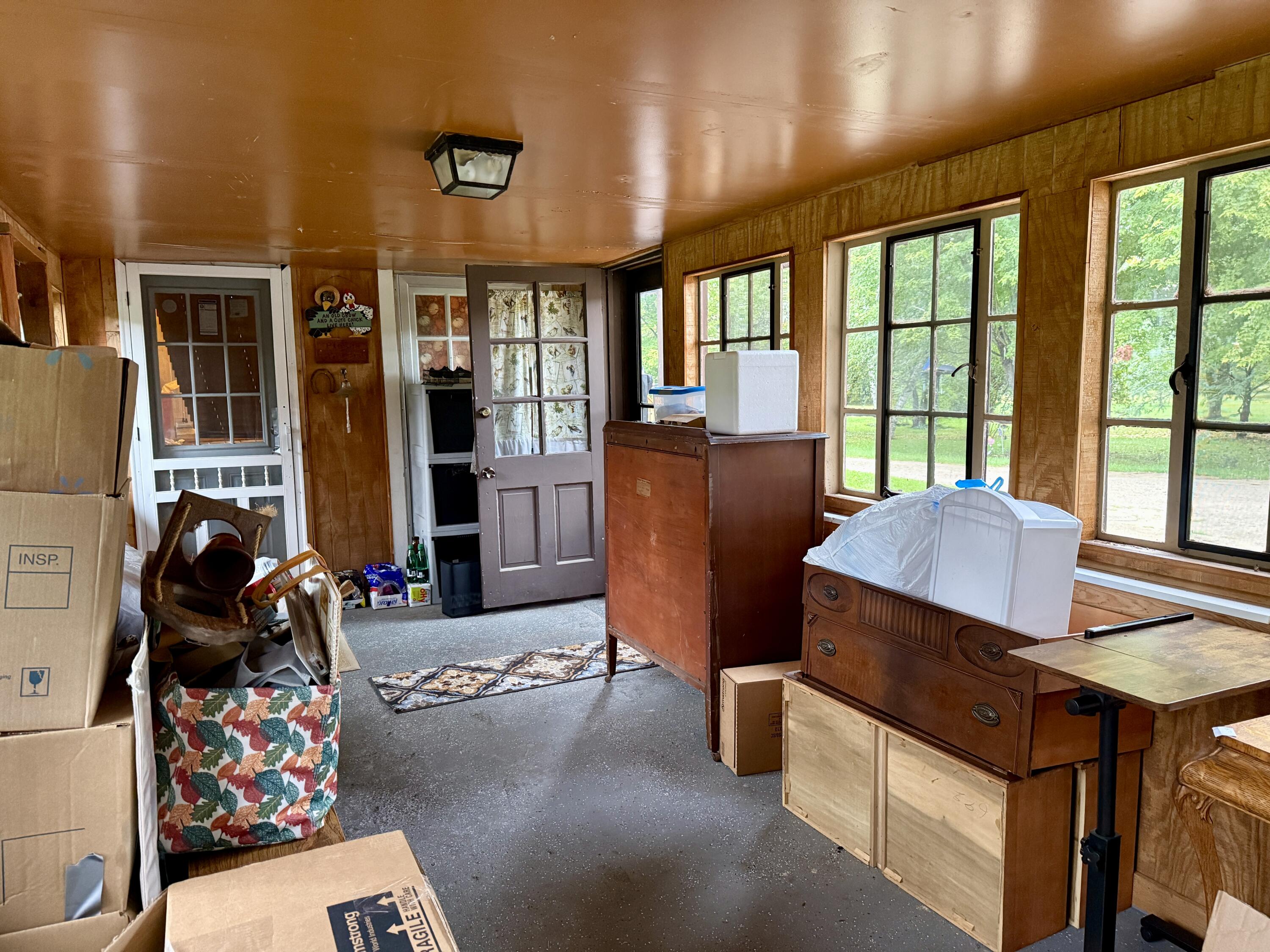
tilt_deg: -6.2
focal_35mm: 24
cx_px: 635
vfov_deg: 56.8
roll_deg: +1.6
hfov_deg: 71.6
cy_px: 476
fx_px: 881
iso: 800
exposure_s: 1/51
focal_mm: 6.76
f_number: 1.78
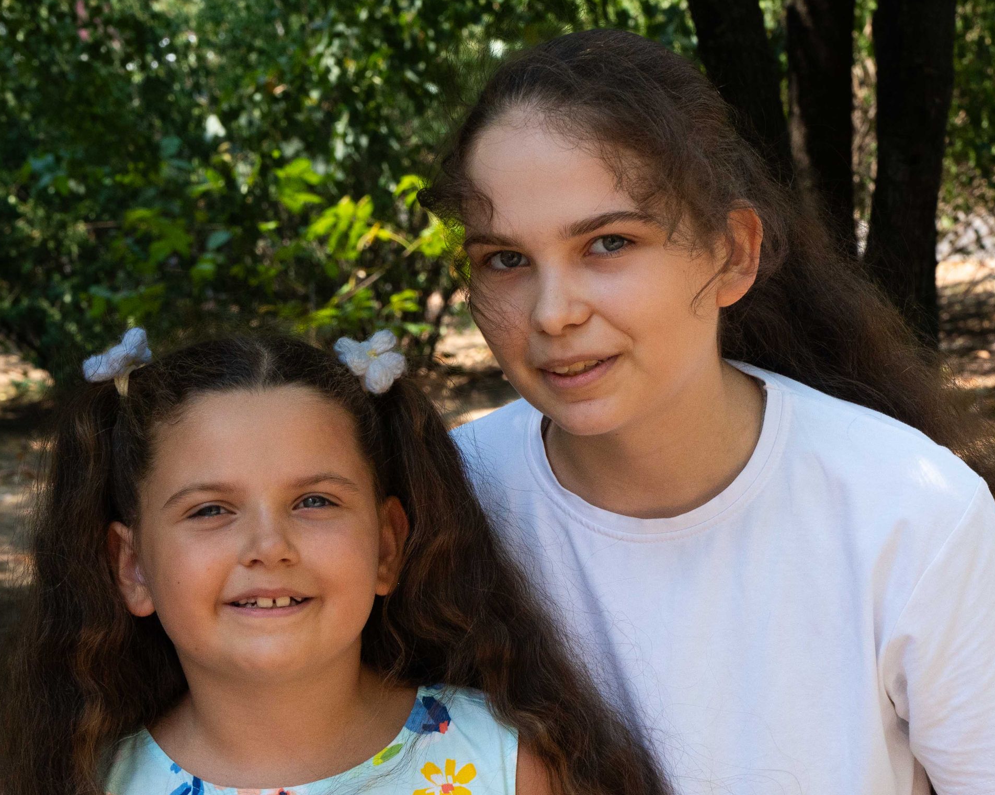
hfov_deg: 18.3
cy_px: 465
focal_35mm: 105
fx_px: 3092
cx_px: 523
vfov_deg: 14.7
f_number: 11
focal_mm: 60
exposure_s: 1/800
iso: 1600
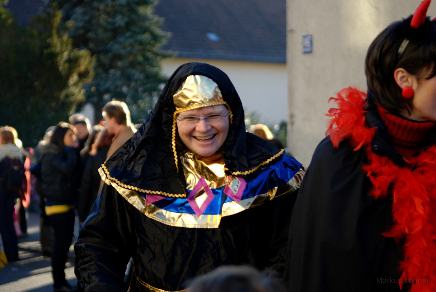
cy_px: 146
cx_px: 218
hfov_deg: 24.6
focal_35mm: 82
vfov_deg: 16.6
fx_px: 1000
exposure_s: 1/250
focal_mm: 55
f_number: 2.8
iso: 100
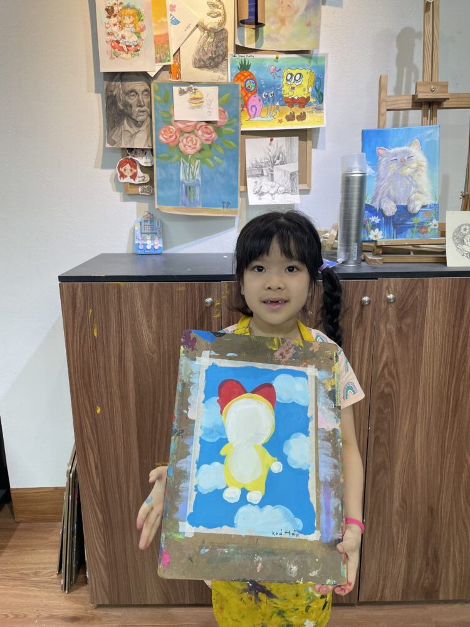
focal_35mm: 26
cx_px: 235
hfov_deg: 53.1
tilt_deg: -14.5
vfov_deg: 67.3
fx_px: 471
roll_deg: +0.6
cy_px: 314
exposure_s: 1/100
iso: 50
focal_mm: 4.2
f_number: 1.6
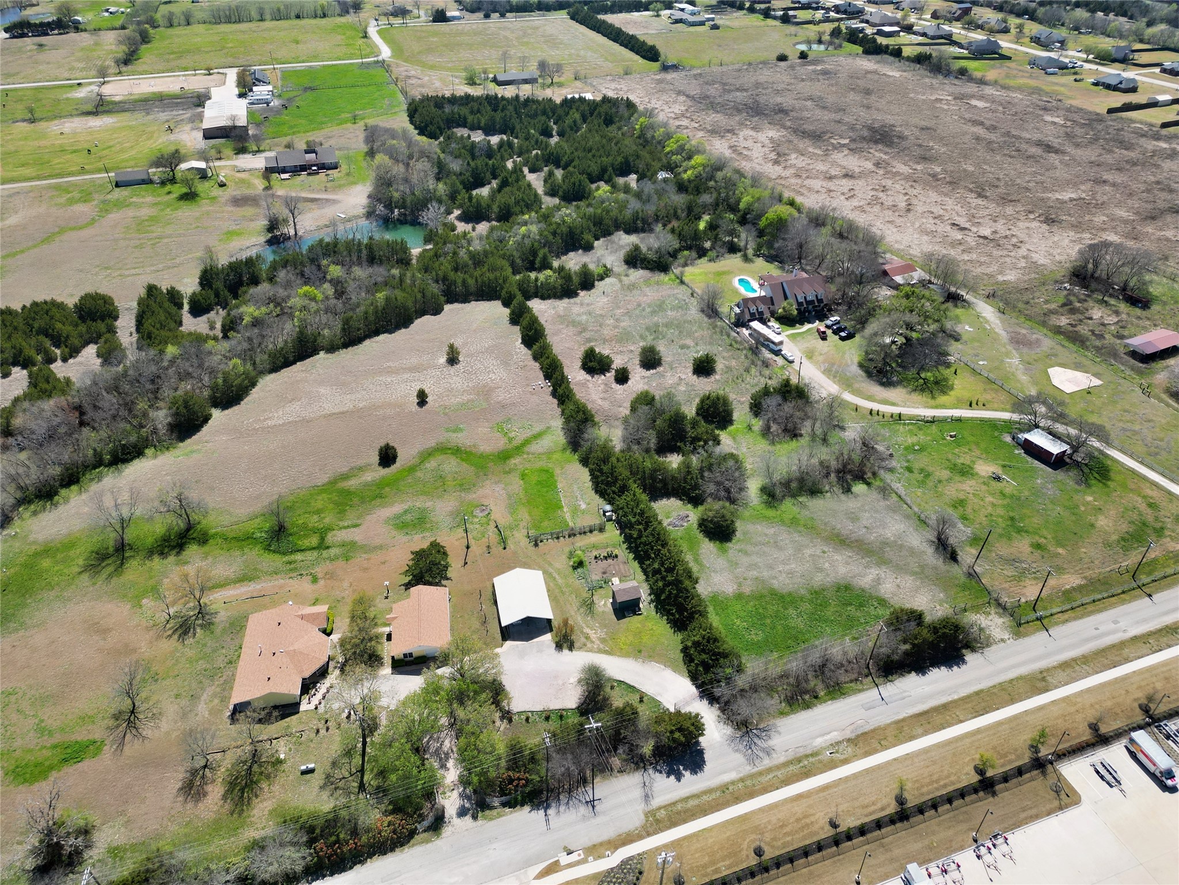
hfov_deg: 71.6
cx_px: 590
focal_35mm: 24
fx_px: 817
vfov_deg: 56.8
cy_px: 442
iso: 150
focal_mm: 6.72
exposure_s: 1/2500
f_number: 1.7
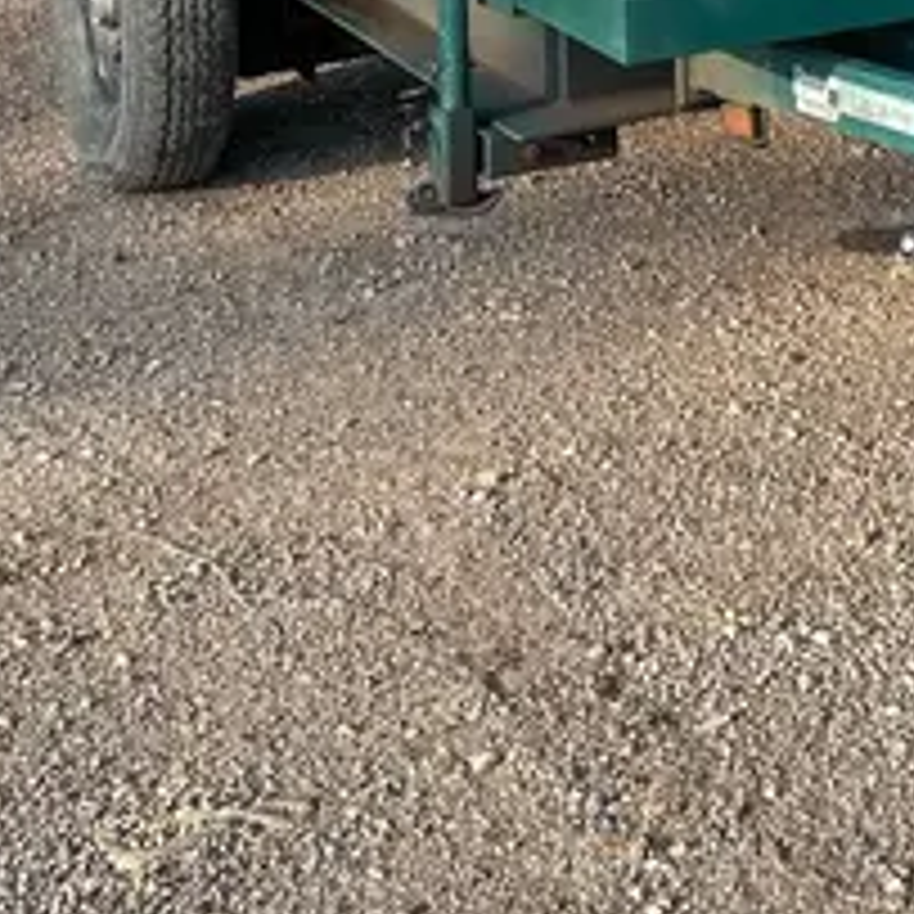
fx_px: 2479
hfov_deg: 20.5
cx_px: 792
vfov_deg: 19.2
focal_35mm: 83
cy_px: -295
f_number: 1.5
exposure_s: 1/957
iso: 50
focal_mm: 5.7
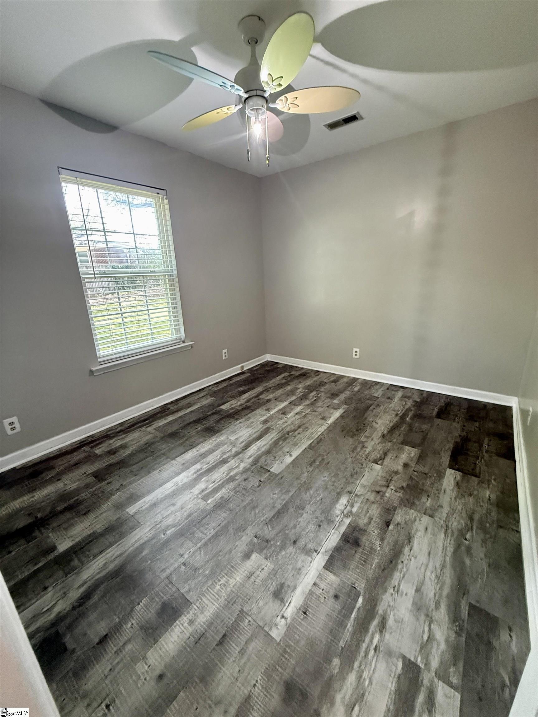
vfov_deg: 102.1
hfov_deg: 85.7
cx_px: 269
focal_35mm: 14
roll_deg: +1.6
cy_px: 358
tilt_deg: -17.0
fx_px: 290
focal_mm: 2.22
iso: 640
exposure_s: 1/60
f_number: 2.2
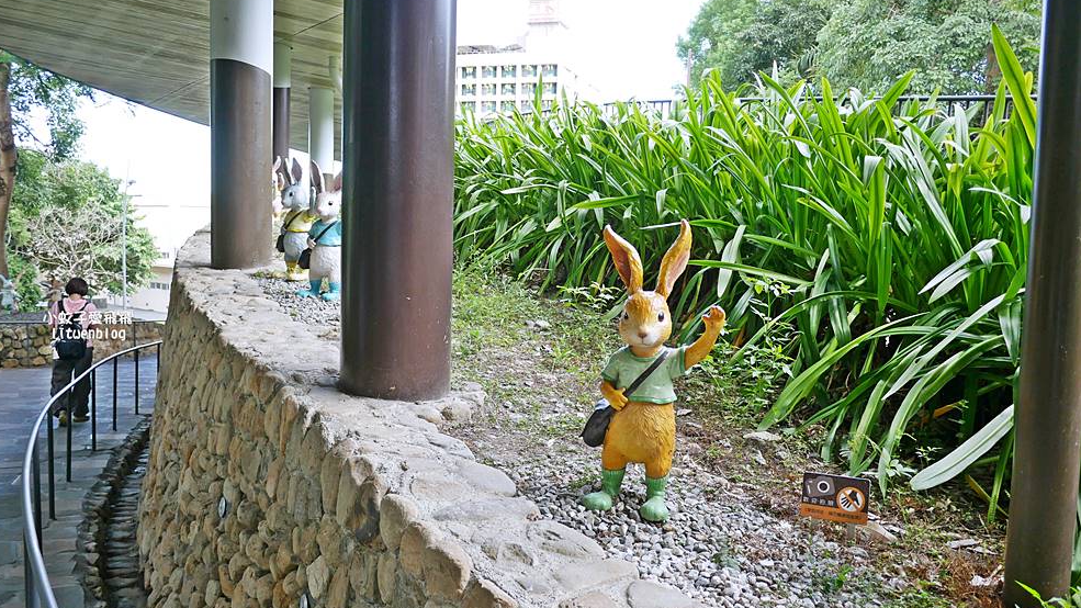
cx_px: 536
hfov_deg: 62.6
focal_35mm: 31
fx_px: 889
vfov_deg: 37.8
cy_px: 308
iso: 200
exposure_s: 1/250
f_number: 2.5
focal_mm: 14
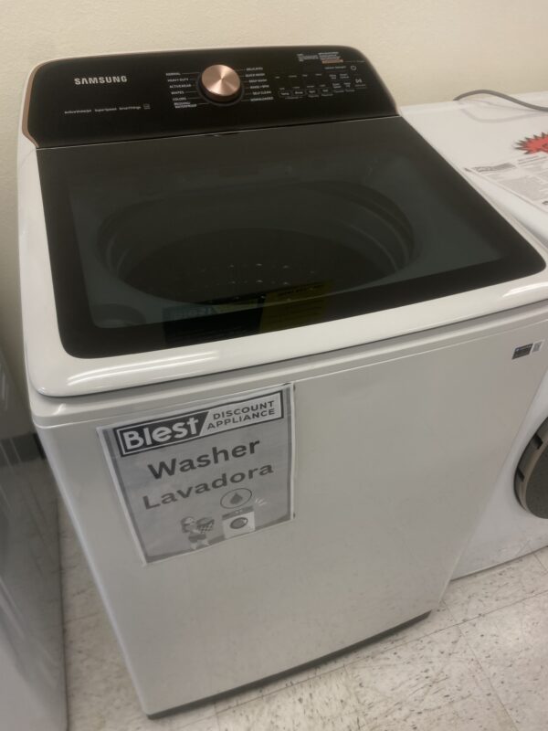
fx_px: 549
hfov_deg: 53.1
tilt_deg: -40.0
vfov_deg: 67.3
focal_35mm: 26
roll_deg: -3.3
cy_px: 366
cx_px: 274
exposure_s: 1/63
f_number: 1.8
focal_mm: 4.25
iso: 64
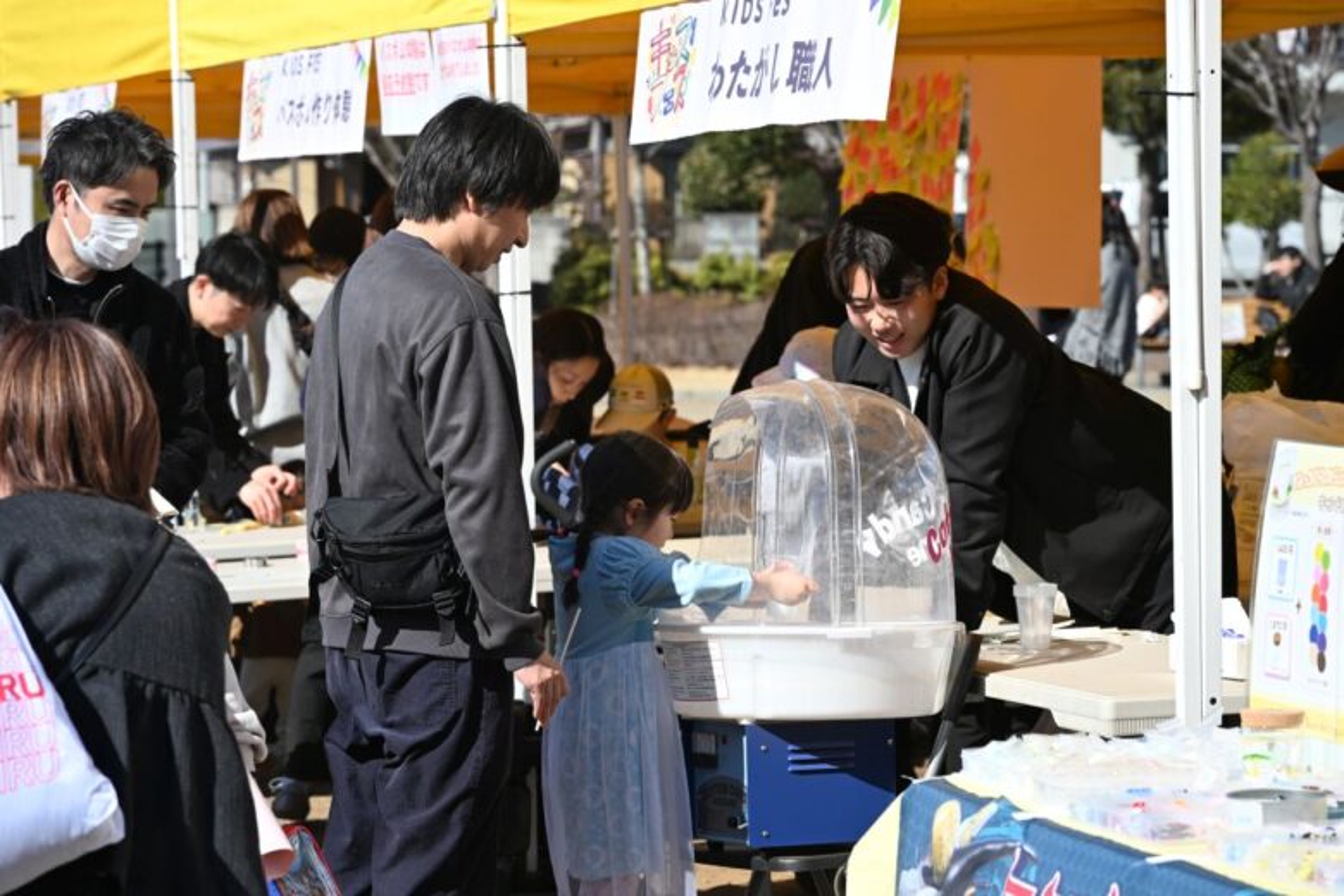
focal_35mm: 120
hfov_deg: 17.1
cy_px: 448
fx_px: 4480
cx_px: 672
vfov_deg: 11.4
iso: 400
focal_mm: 120
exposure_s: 1/1000
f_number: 8
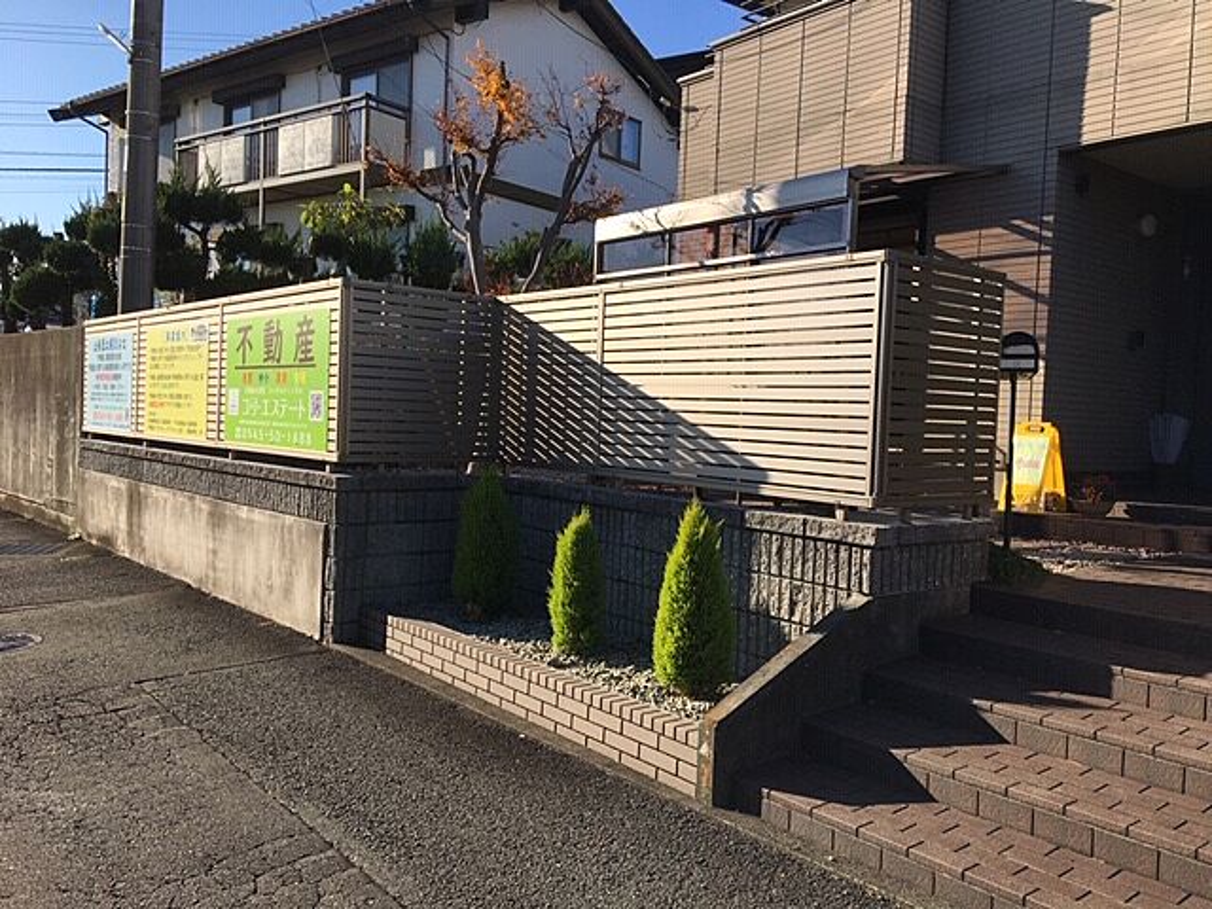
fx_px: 1015
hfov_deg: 61.7
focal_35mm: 29
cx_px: 606
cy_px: 454
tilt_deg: -2.8
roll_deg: -2.5
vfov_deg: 48.2
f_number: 2.2
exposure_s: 1/1479
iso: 25
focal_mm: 4.15
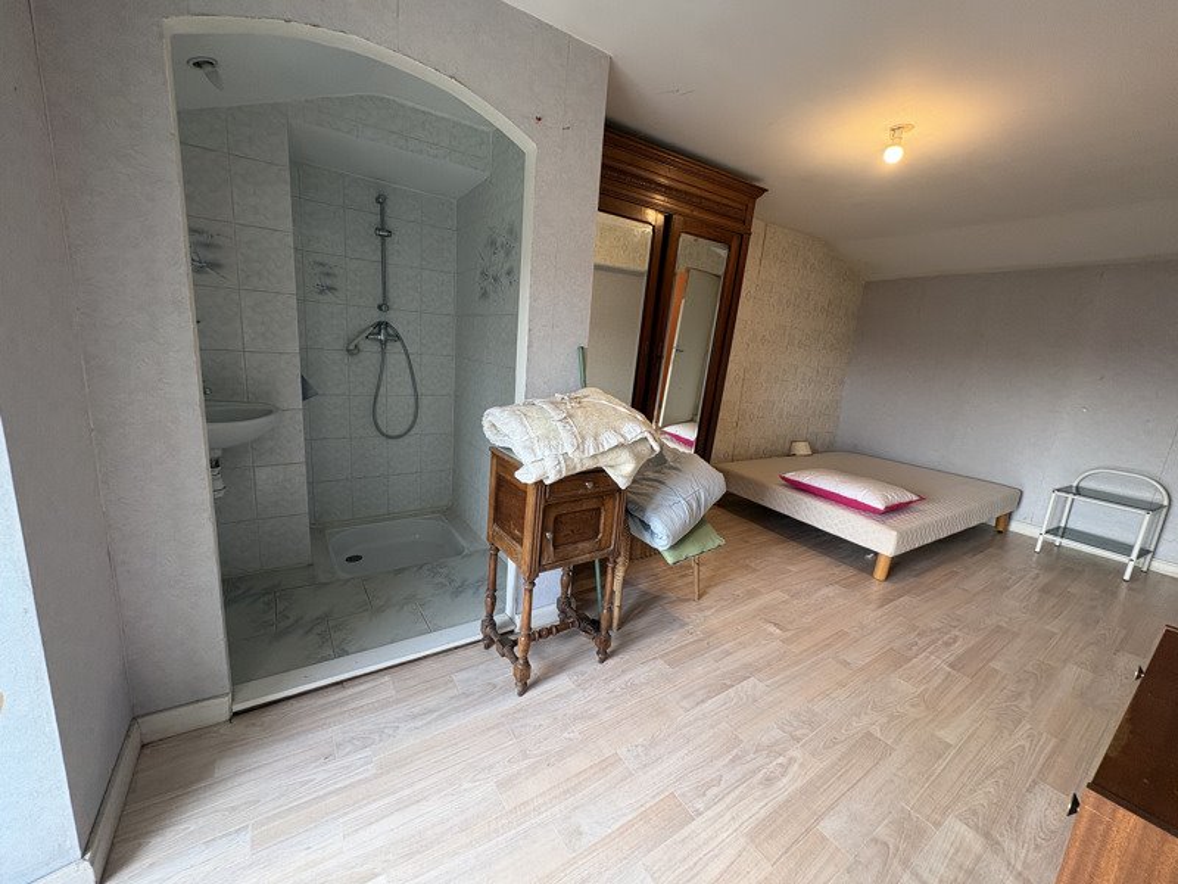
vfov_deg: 85.7
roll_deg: -4.3
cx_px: 589
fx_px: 476
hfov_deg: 102.1
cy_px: 442
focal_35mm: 14
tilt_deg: -11.9
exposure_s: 1/50
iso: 125
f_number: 2.2
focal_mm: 2.22
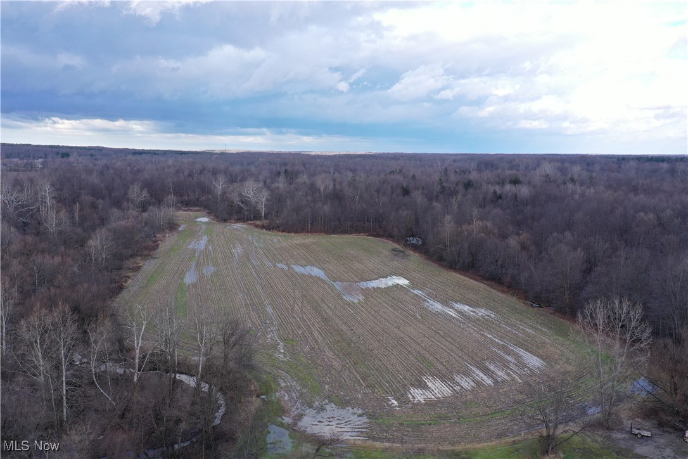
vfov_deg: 46.4
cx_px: 344
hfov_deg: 65.5
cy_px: 230
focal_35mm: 28
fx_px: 535
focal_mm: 10.26
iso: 100
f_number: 5
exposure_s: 1/200
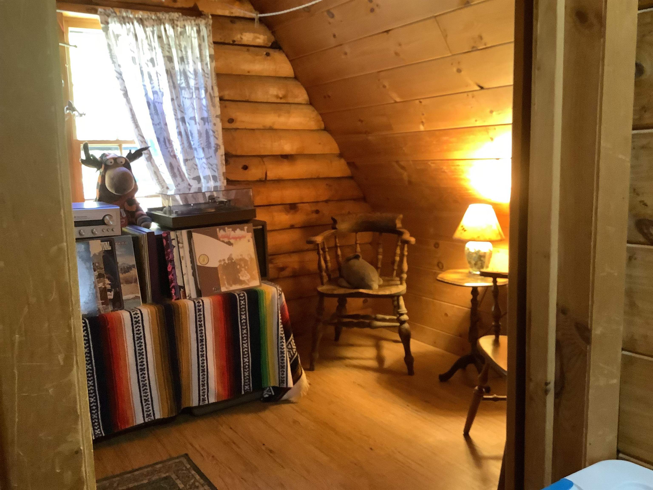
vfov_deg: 45.4
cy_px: 245
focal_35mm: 31
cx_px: 326
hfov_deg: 58.4
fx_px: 585
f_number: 2.4
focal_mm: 3.3
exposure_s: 1/30
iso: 400
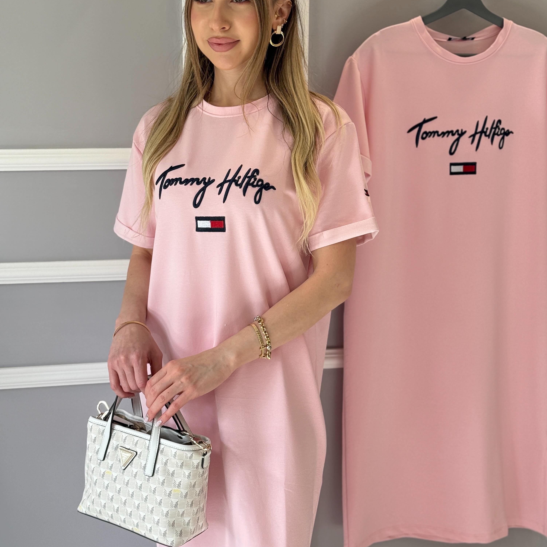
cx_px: 275
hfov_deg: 30.0
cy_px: 225
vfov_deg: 30.0
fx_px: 1019
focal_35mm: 57
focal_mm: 6.76
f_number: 1.78
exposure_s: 1/121
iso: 64
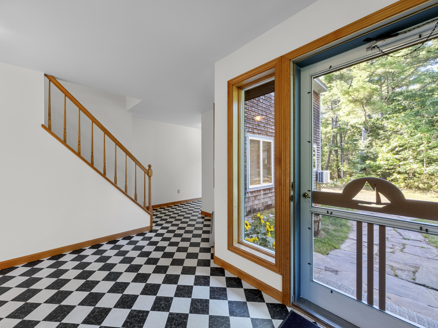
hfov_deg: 105.9
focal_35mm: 13
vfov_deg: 89.9
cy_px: 164
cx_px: 198
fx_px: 164
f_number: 8
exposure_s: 1/8
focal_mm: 8.3
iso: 500
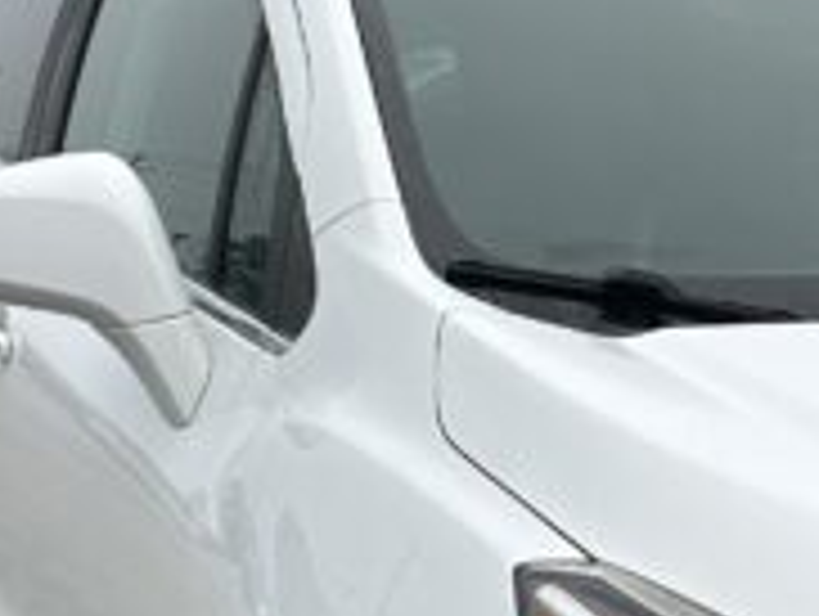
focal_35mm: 146
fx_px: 3459
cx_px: 932
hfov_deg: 13.2
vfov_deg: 10.0
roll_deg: -2.0
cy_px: 737
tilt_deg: -15.6
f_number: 1.5
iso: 50
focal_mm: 5.7
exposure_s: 1/1553
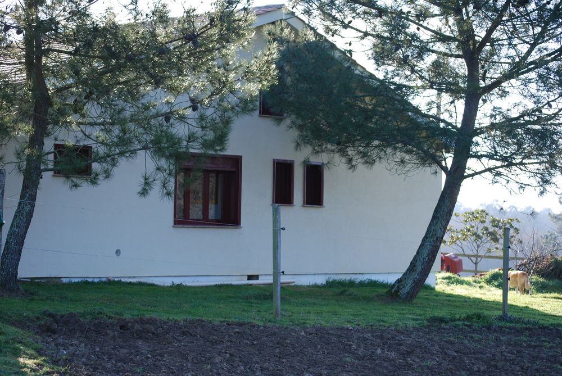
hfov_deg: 24.6
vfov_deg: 16.6
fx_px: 1289
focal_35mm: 82
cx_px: 281
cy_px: 188
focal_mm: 55
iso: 125
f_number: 5.6
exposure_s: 1/125
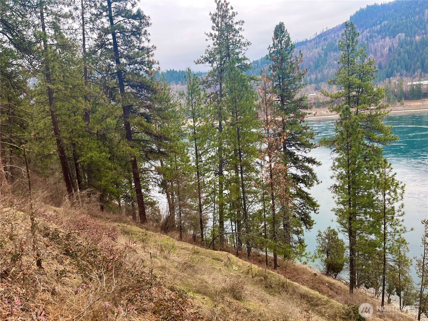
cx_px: 214
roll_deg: +3.4
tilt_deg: -13.2
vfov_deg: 53.1
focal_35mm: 26
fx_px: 321
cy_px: 160
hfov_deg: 67.3
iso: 50
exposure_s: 1/318
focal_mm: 5.1
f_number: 1.6
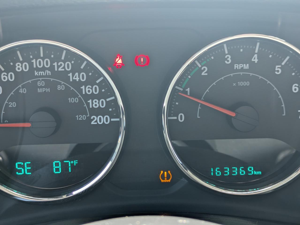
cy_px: 112
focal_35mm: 51
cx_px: 150
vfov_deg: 28.6
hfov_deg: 37.5
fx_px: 442
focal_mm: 5.43
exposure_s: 1/100
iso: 65
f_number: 1.89
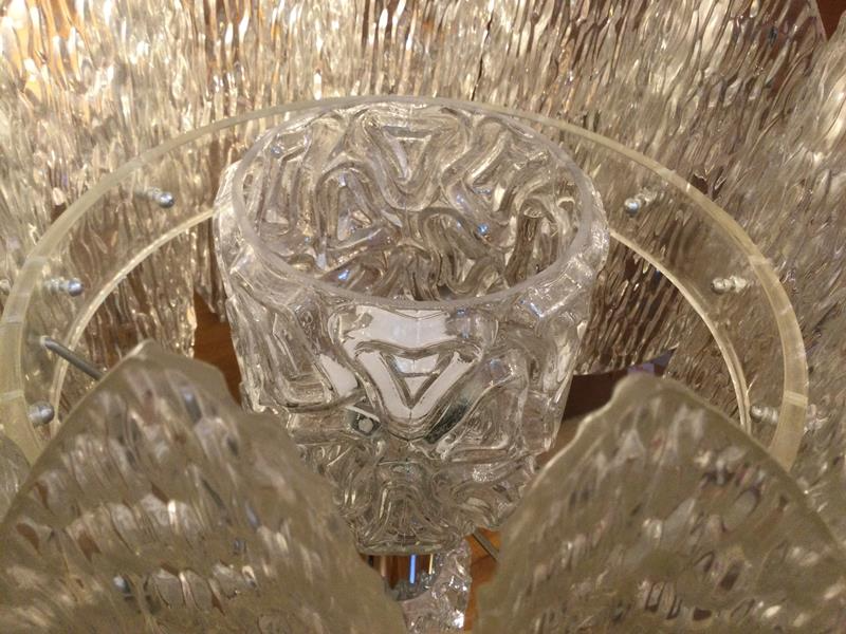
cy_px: 317
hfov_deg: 58.4
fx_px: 758
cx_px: 423
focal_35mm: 31
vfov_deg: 45.4
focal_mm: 3.3
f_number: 2.4
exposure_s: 1/33
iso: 160
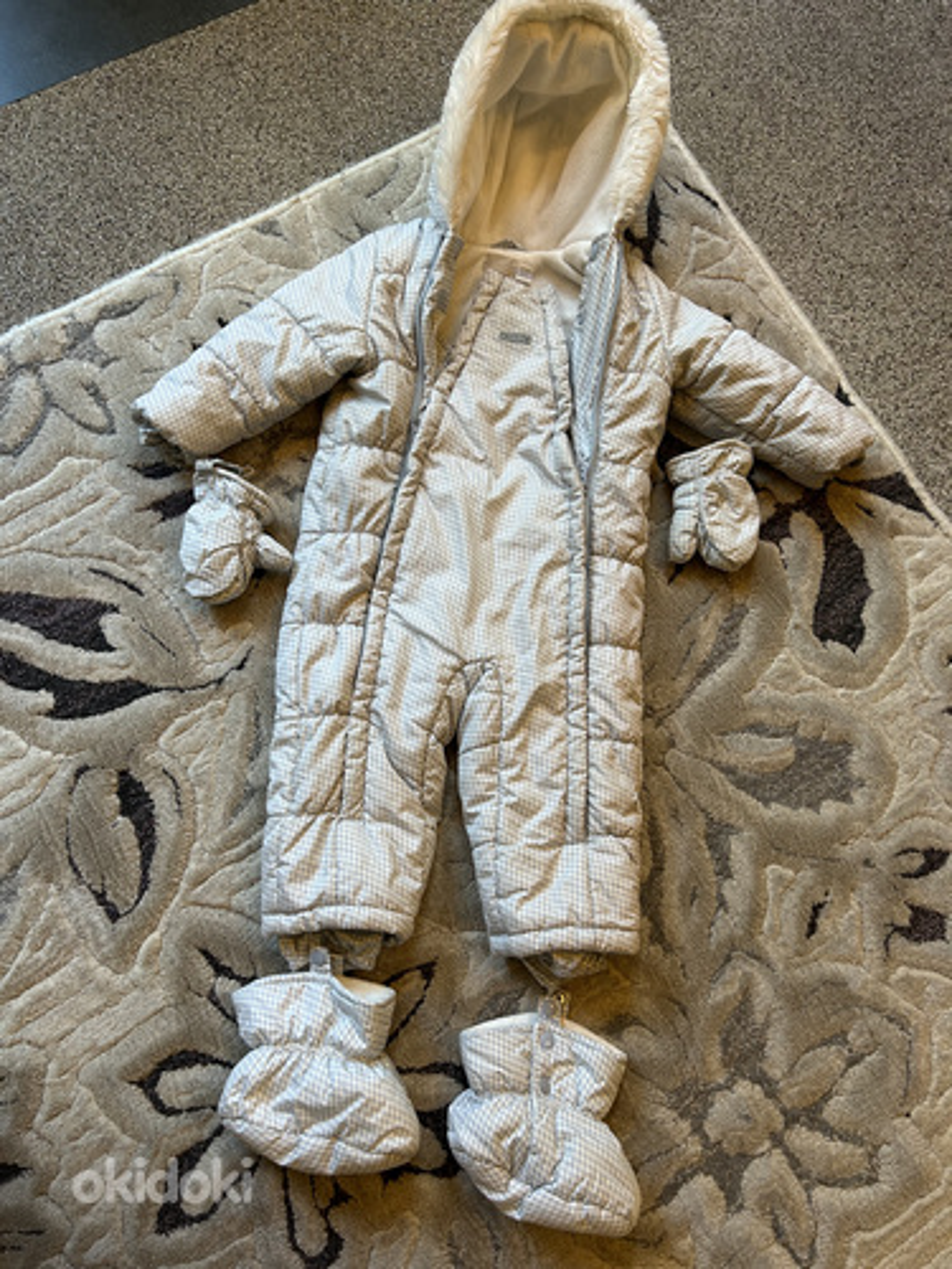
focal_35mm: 26
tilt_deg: -77.8
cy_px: 634
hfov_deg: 53.1
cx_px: 476
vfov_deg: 67.3
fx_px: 953
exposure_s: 1/50
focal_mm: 5.7
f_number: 1.5
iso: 125
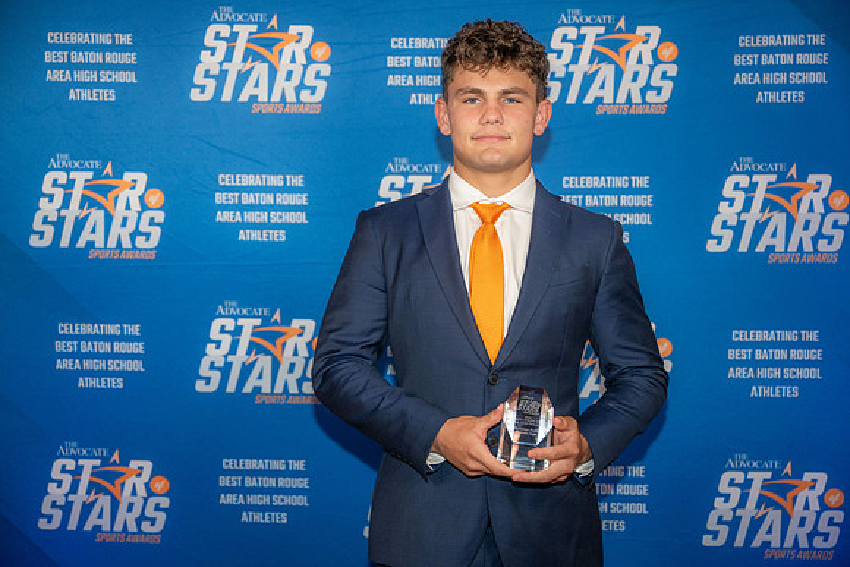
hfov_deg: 40.3
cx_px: 425
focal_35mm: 49
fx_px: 1157
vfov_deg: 27.5
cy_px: 284
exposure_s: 1/160
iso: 320
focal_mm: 49
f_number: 3.2
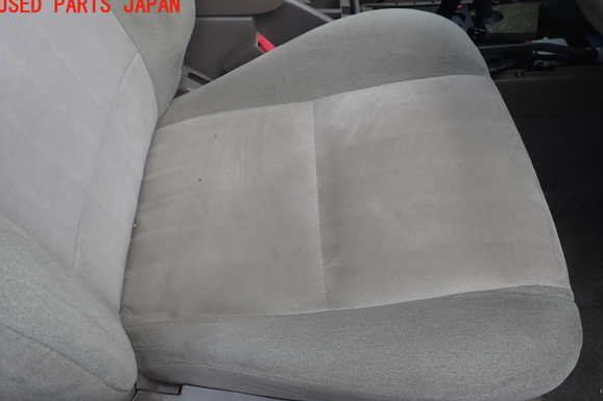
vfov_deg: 47.8
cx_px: 304
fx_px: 452
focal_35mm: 27
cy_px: 227
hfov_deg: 67.4
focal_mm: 4.5
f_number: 2.8
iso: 100
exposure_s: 1/160
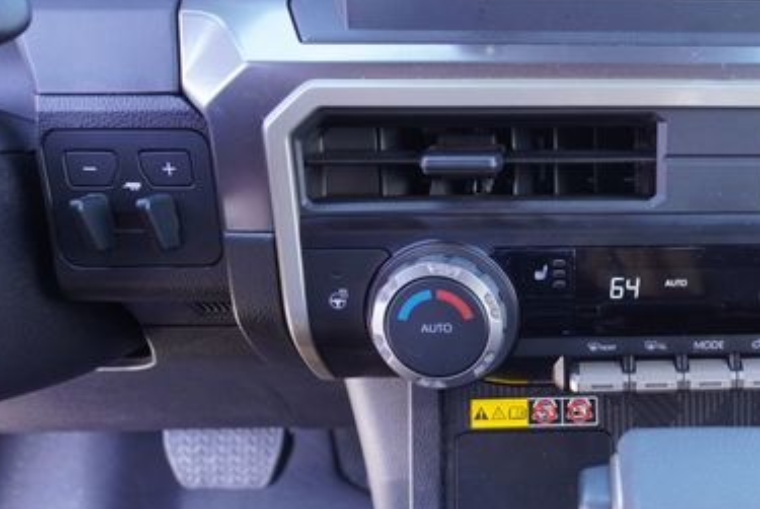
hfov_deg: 44.7
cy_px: 399
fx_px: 867
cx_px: 624
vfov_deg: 31.9
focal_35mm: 41
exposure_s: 1/60
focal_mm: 16
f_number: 4
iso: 800
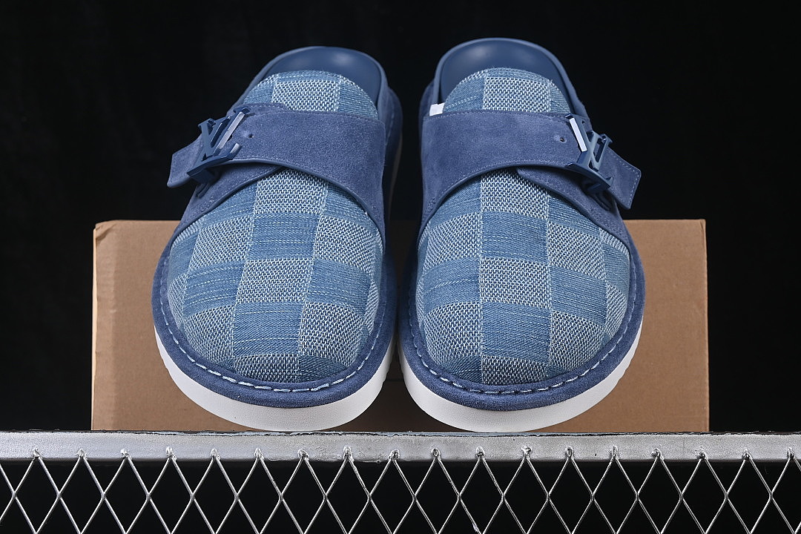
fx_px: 1669
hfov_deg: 27.0
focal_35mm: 75
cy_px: 267
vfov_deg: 18.2
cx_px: 400
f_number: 8
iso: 160
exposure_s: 1/80
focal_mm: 50
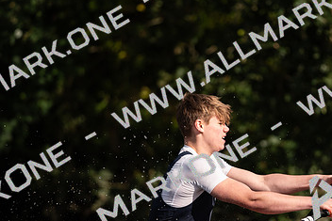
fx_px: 4557
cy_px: 131
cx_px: 228
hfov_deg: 4.2
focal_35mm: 494
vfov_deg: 2.8
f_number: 4
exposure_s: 1/1600
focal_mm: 300
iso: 125
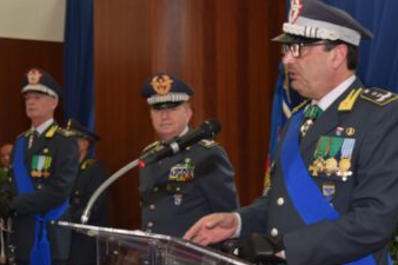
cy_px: 158
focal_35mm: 71
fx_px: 785
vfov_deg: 19.1
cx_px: 225
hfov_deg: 28.4
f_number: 6.3
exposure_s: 1/60
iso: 500
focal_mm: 48
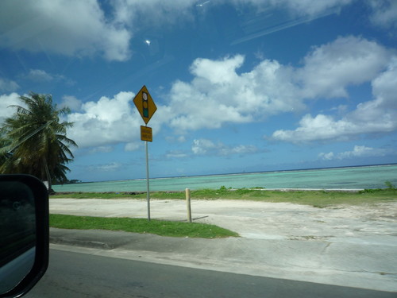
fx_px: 287
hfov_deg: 69.4
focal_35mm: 25
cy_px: 149
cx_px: 198
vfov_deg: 54.9
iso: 100
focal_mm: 4.4
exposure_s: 1/640
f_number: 5
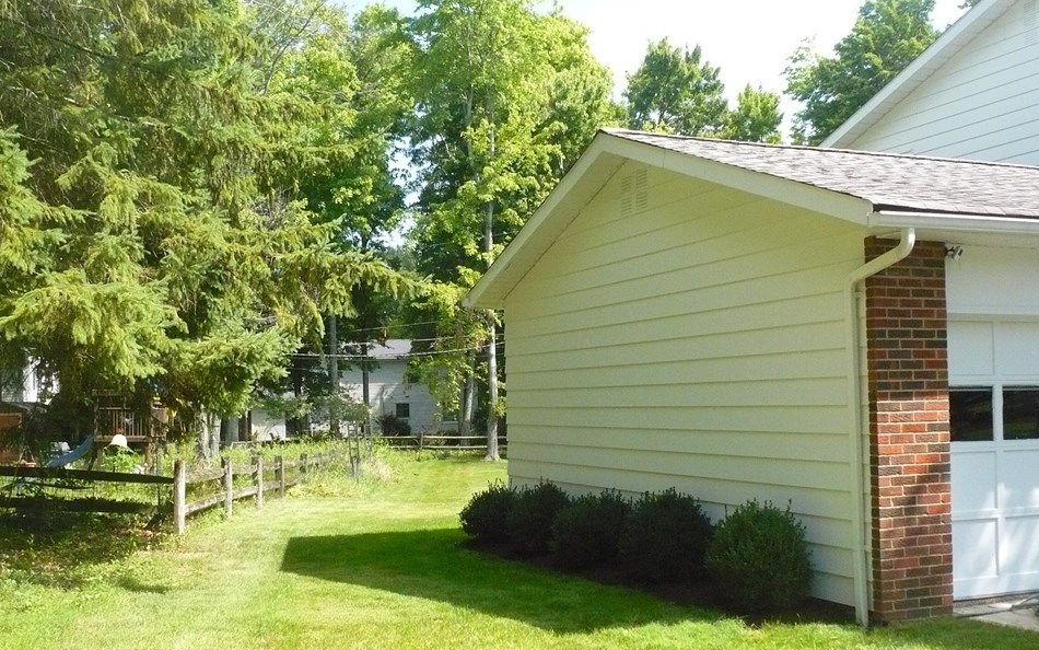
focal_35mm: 40
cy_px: 359
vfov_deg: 32.0
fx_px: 1133
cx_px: 499
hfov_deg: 49.3
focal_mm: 5.8
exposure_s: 1/250
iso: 400
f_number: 8
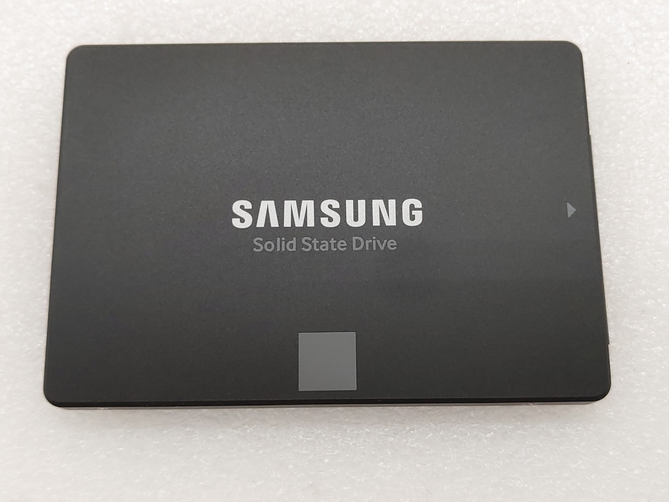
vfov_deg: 32.9
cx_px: 334
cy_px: 251
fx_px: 850
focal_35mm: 44
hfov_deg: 42.9
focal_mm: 4.36
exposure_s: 1/120
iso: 50
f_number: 1.8
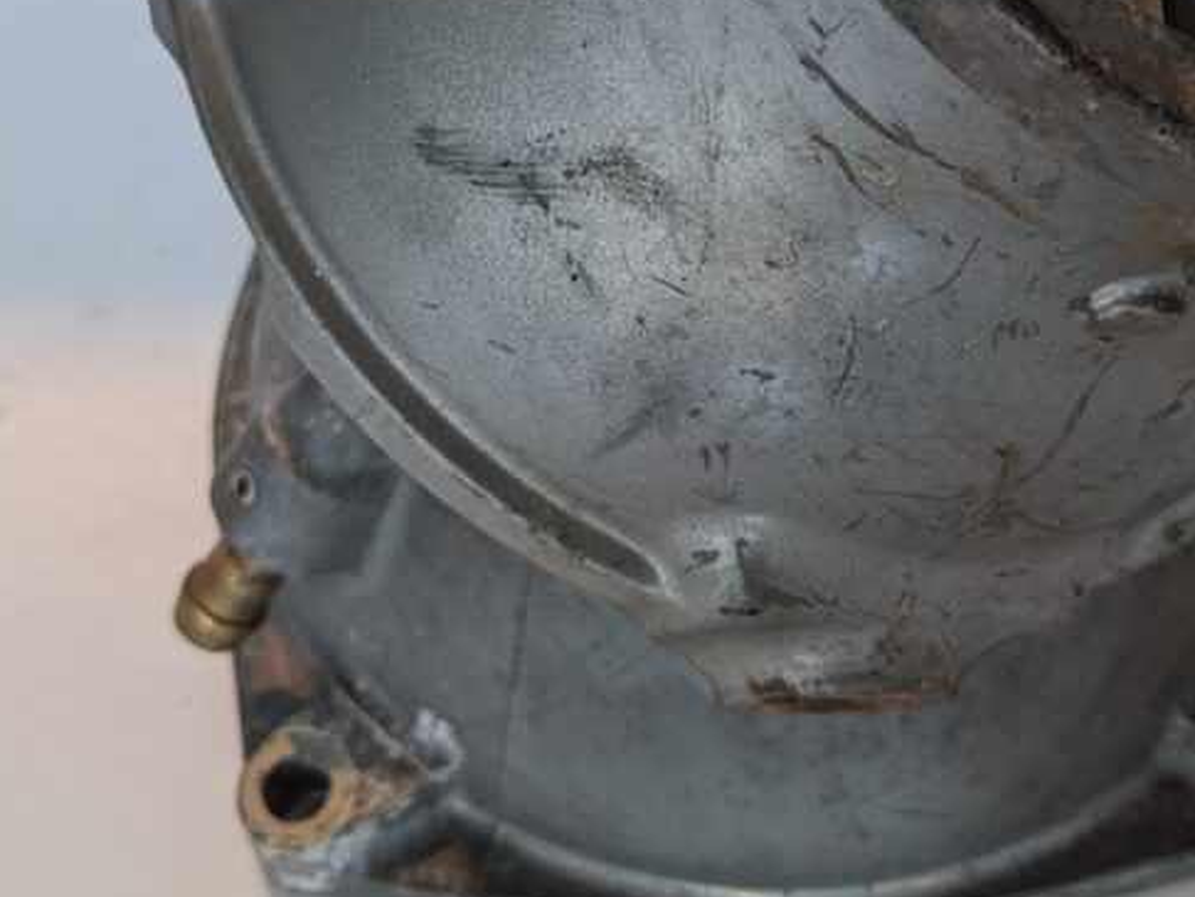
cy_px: 44
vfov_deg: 24.7
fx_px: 1968
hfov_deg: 33.7
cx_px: 685
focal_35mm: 57
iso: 163
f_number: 1.73
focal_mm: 4.38
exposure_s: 1/60
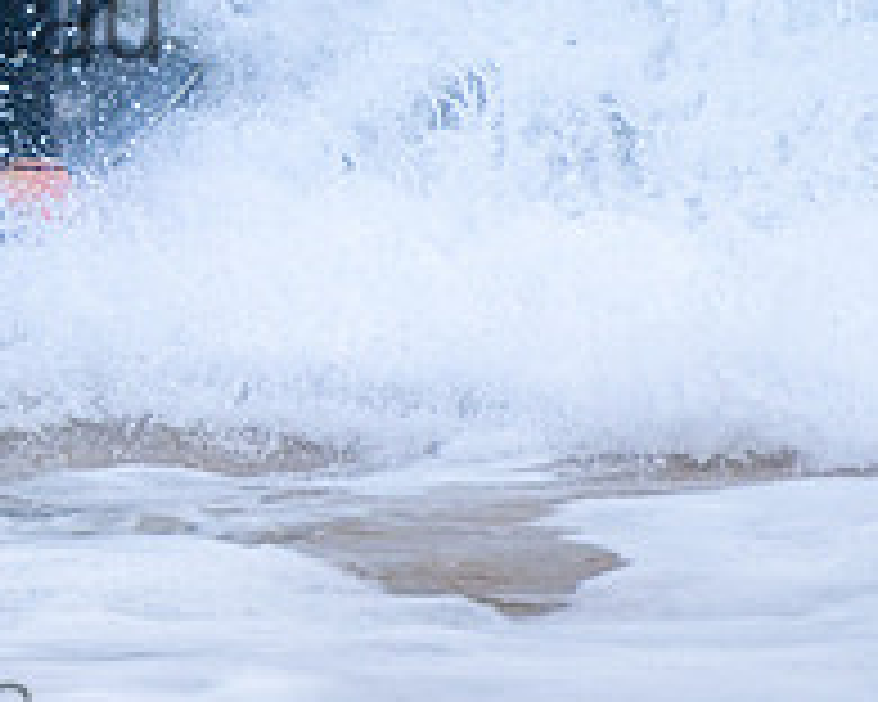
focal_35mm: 1533
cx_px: -526
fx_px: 39836
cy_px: -67
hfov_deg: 1.3
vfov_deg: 1.0
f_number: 5.6
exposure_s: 1/2000
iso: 640
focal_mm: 400
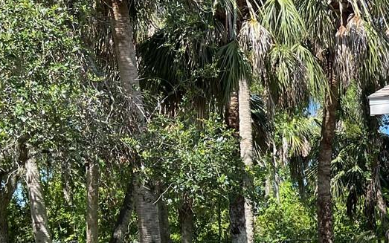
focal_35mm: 81
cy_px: 346
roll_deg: +2.6
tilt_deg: -7.1
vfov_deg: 15.1
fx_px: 859
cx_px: 489
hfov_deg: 23.0
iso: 32
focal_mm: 5.1
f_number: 1.6
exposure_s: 1/1439
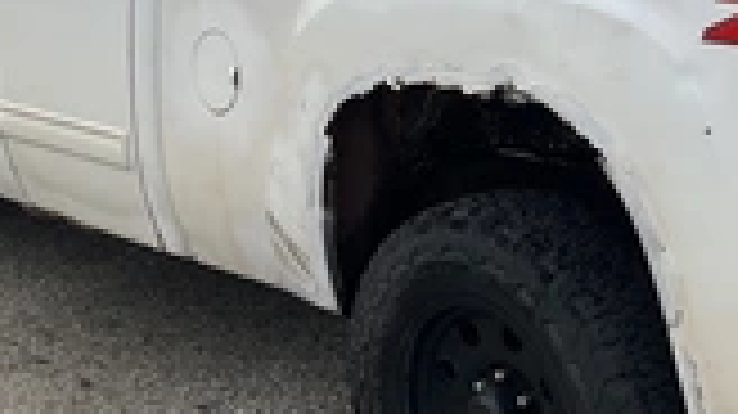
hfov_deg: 27.1
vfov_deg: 15.4
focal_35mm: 77
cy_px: 22
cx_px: 558
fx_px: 1506
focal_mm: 3
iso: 25
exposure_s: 1/898
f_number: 1.8
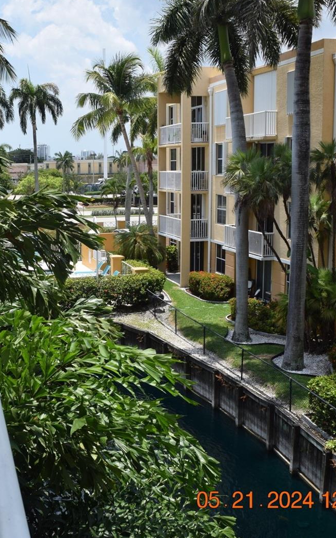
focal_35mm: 42
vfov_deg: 47.2
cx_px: 46
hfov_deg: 29.5
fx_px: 615
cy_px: 267
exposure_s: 1/320
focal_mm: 18
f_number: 9
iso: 200
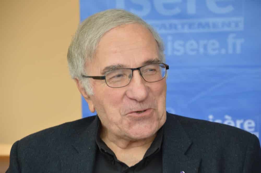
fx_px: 1358
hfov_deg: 11.0
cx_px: 130
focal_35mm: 188
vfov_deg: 7.3
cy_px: 86
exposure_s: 1/60
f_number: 6
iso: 1000
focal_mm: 125
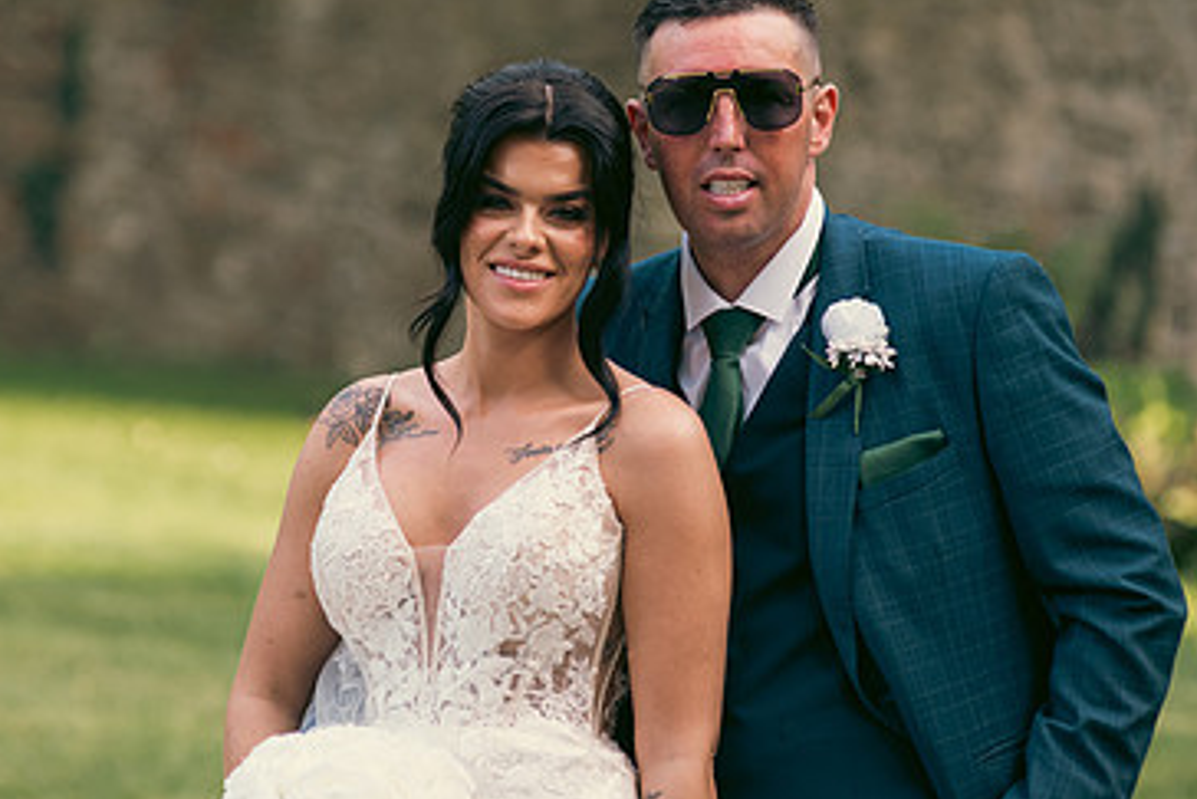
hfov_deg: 7.0
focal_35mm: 295
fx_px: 9812
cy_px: 416
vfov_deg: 4.7
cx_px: 444
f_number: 3.5
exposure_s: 1/200
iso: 100
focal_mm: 185
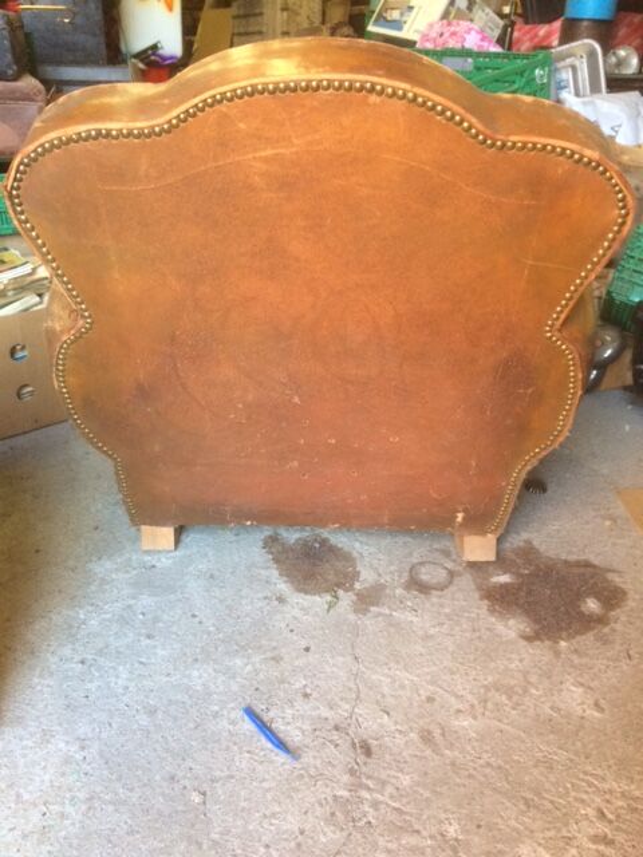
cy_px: 428
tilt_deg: -26.4
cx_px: 322
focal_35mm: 29
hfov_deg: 48.2
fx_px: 718
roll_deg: -3.1
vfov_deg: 61.7
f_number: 2.2
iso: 160
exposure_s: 1/33
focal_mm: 4.15
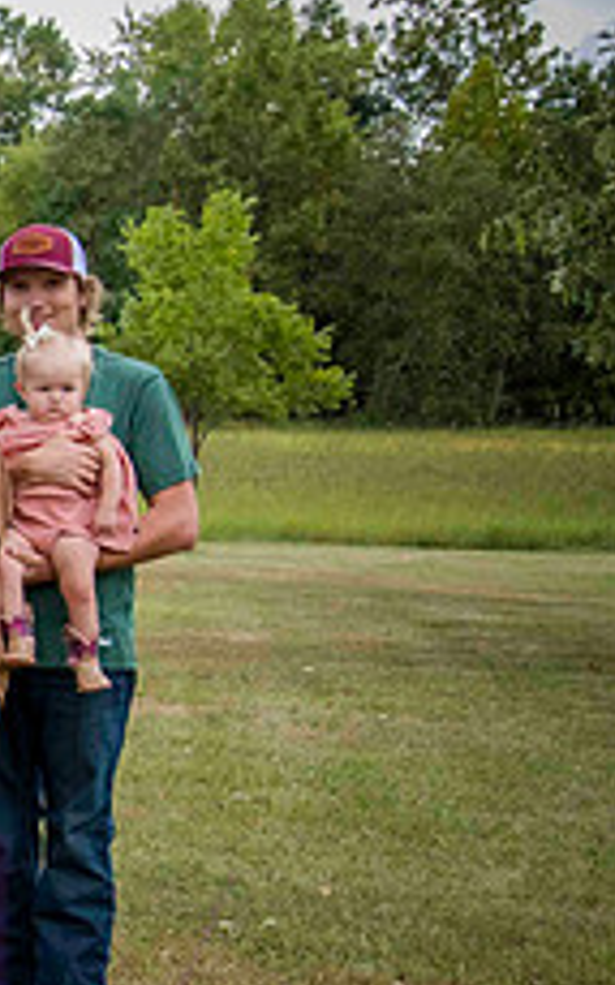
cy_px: 600
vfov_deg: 21.2
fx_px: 2630
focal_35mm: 98
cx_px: -624
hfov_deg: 11.9
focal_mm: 38
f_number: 5.6
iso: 400
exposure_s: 1/500
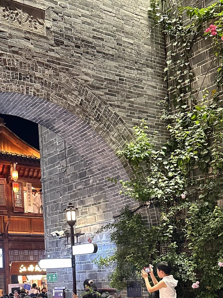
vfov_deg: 37.4
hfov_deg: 29.9
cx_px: 66
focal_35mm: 48
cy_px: 262
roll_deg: +3.3
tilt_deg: +0.7
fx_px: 412
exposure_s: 1/60
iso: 500
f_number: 1.78
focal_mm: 6.86
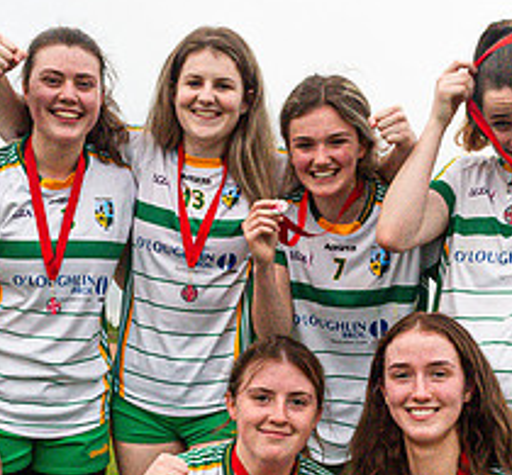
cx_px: 238
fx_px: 1098
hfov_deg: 26.2
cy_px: 434
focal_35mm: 68
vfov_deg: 23.7
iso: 3200
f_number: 8
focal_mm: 24
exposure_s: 1/80
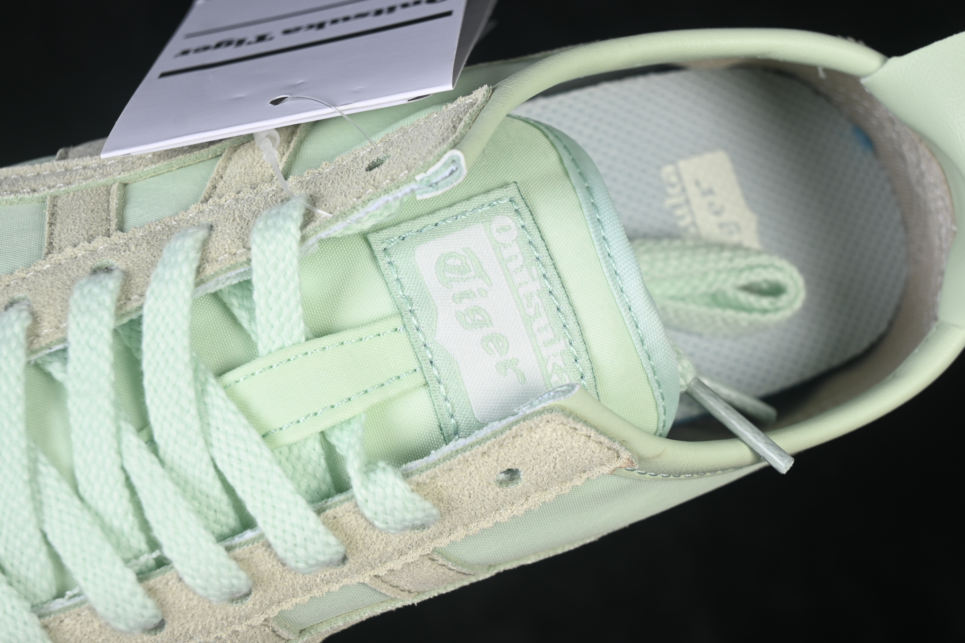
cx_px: 482
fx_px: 2010
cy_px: 322
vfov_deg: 18.2
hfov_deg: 27.0
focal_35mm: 75
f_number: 7.1
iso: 160
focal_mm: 50
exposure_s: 1/80
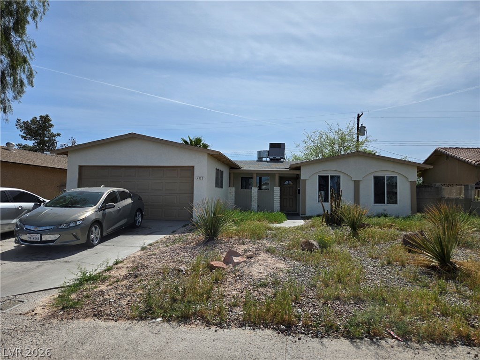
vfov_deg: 58.9
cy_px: 180
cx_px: 240
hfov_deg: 73.9
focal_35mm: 23
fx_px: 319
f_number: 1.8
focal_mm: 5.4
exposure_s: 1/3512
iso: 25
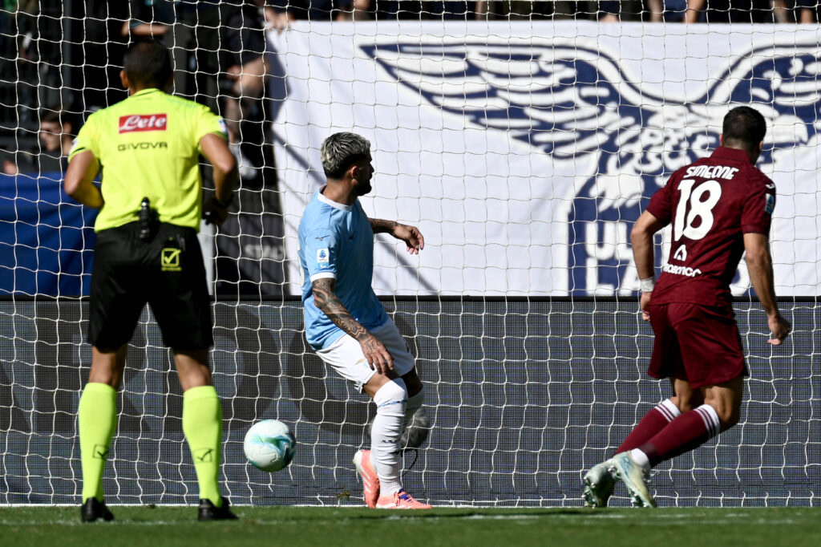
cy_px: 274
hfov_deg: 3.4
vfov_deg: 2.3
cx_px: 410
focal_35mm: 600
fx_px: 13678
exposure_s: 1/1000
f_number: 4
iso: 64
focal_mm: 400
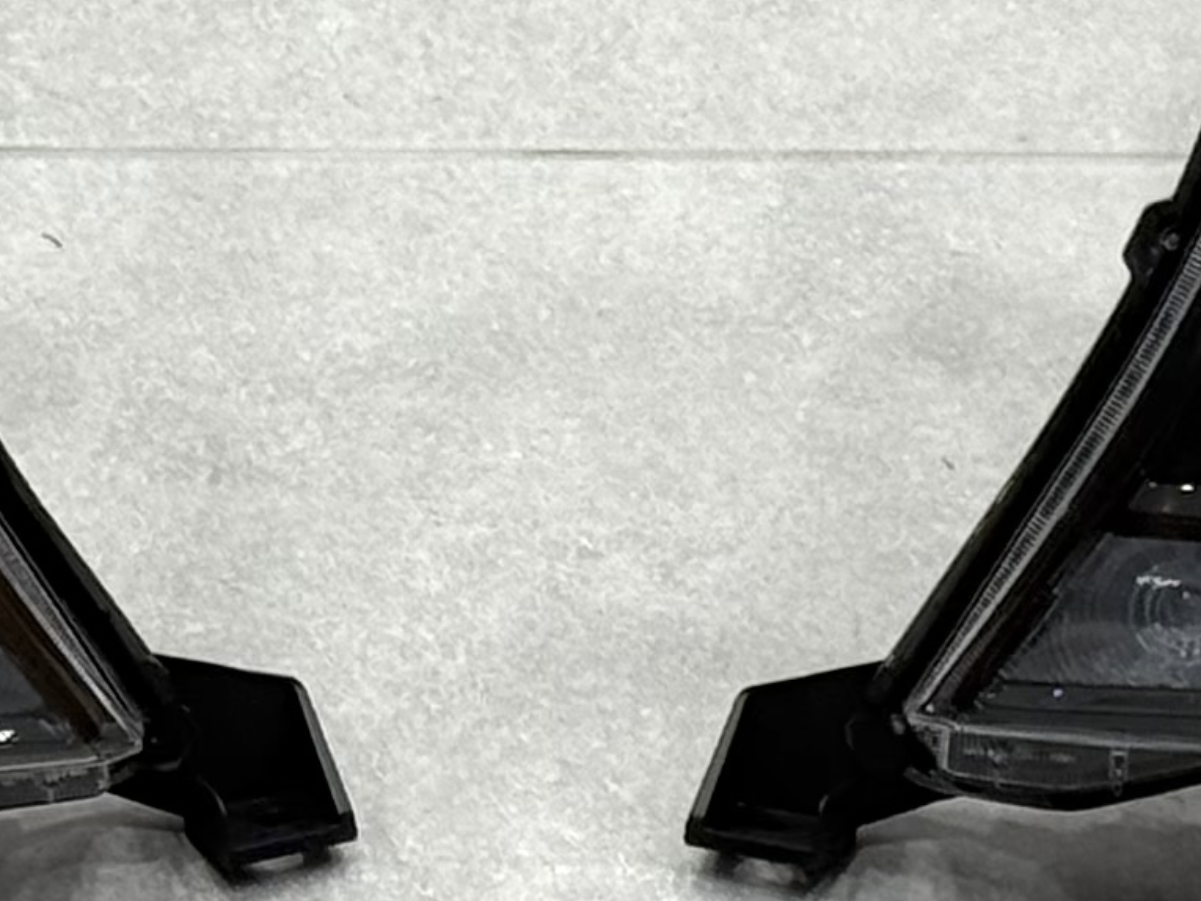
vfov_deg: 5.9
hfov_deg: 7.8
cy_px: 617
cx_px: 504
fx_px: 8779
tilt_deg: -38.5
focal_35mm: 253
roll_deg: +0.0
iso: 64
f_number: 1.78
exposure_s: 1/220
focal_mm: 6.76
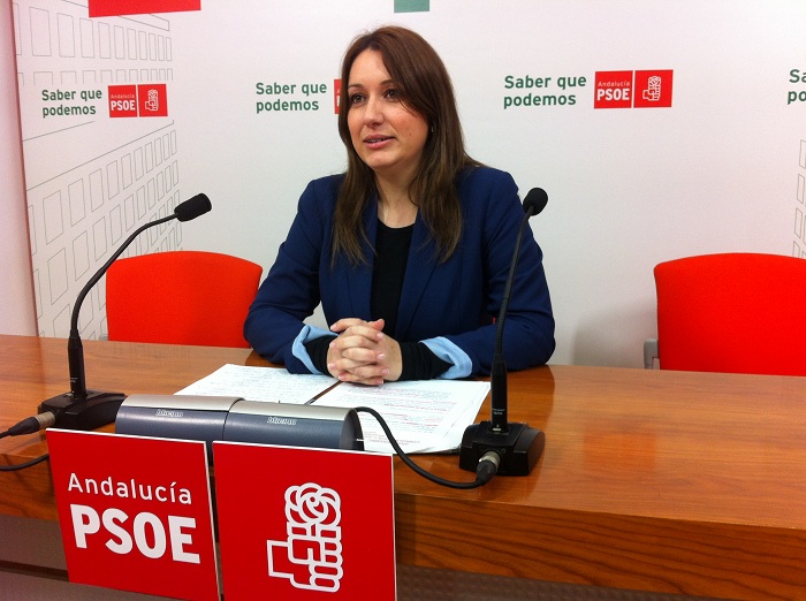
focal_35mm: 35
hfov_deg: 52.7
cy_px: 300
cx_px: 403
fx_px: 813
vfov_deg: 40.6
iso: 80
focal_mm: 3.85
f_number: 2.8
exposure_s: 1/30
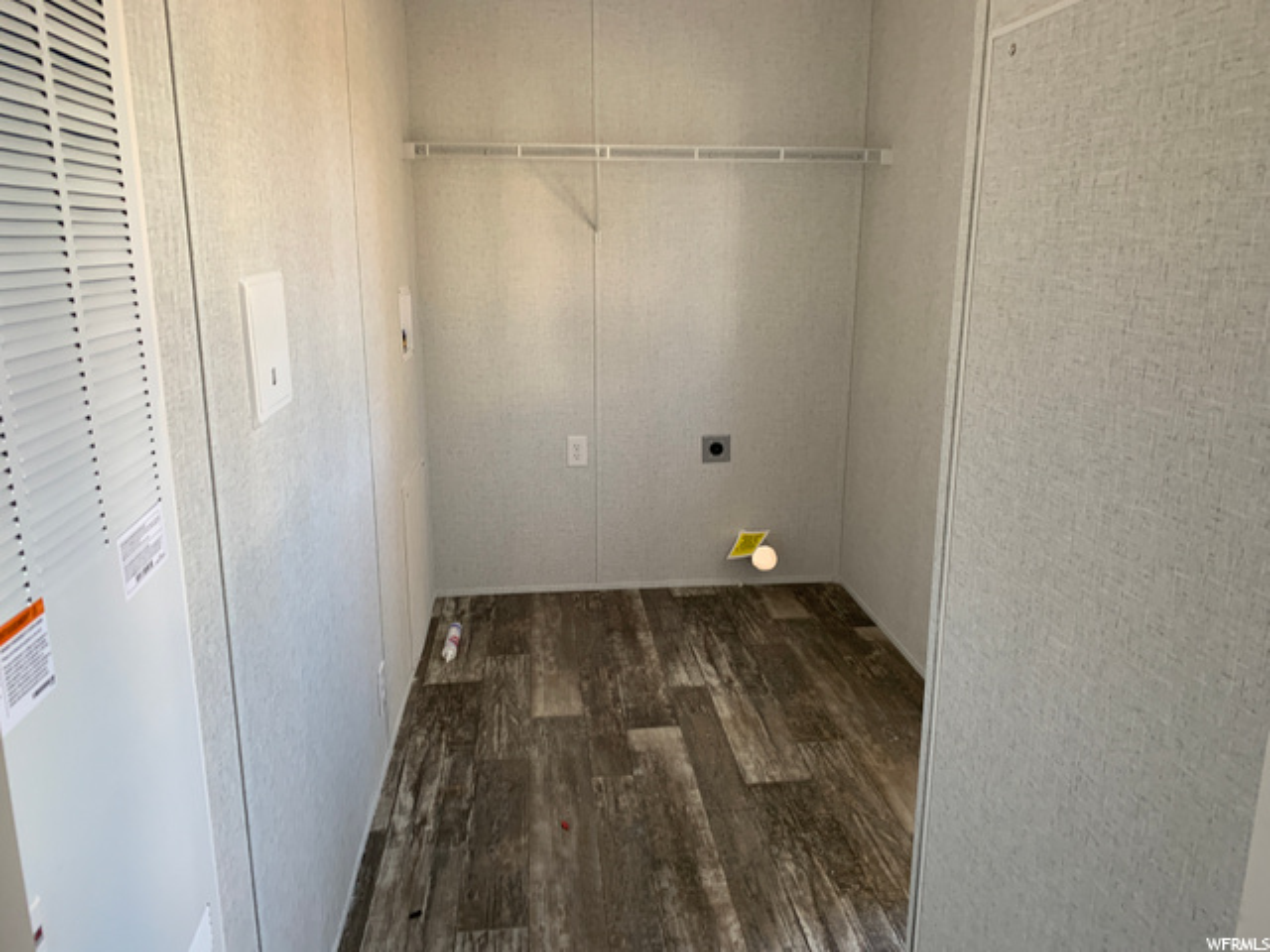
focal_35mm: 26
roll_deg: -0.7
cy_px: 476
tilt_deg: -10.5
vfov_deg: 53.1
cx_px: 635
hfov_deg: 67.3
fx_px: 954
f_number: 1.8
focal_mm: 4.25
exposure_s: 1/104
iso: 100
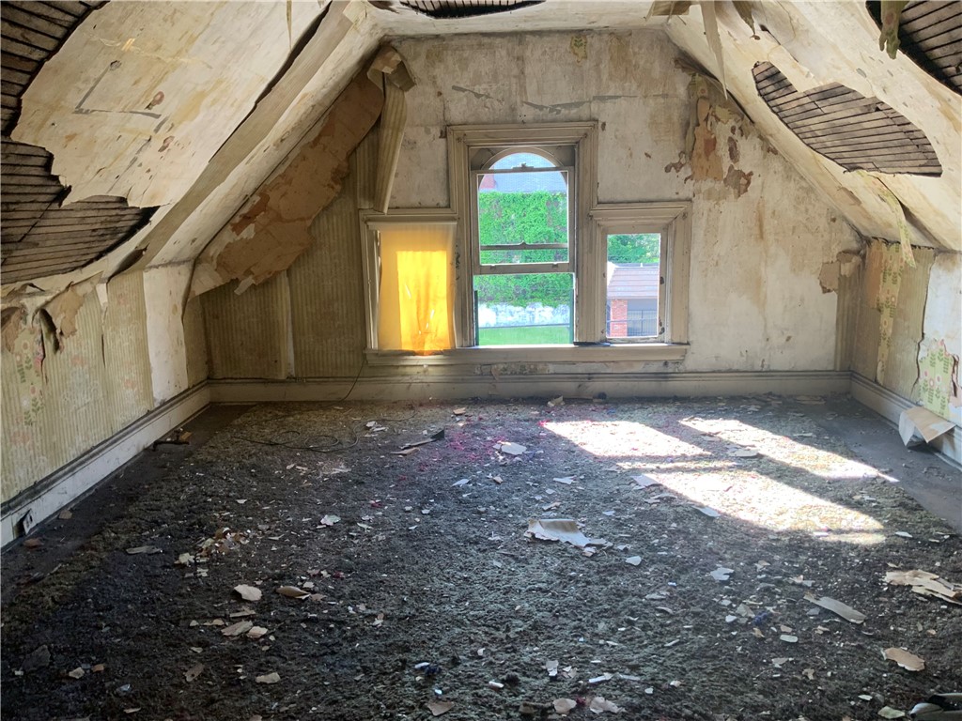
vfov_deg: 48.2
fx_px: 806
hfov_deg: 61.7
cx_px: 481
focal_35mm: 29
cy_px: 360
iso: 64
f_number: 1.8
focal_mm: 3
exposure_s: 1/105
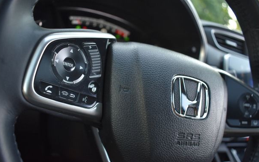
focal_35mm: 29
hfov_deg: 64.6
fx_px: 205
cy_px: 90
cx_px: 124
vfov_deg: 43.1
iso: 800
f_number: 3.5
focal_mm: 18
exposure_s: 1/160
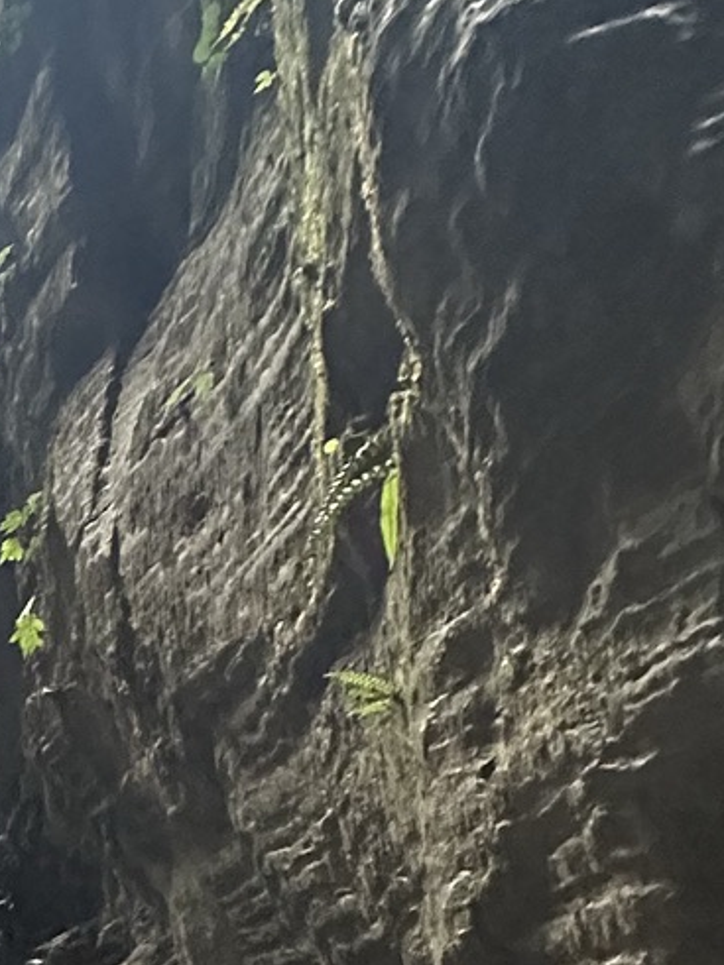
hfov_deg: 18.5
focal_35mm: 57
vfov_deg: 30.1
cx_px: -661
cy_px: 1079
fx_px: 1590
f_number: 2.2
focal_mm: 2.22
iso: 800
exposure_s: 1/60
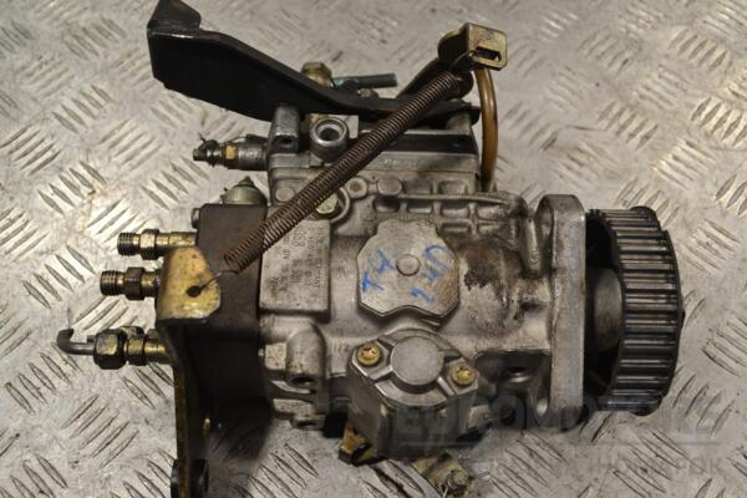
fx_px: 809
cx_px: 374
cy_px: 249
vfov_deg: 34.2
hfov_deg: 49.6
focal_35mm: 39
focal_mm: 26
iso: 400
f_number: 5.6
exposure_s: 1/125
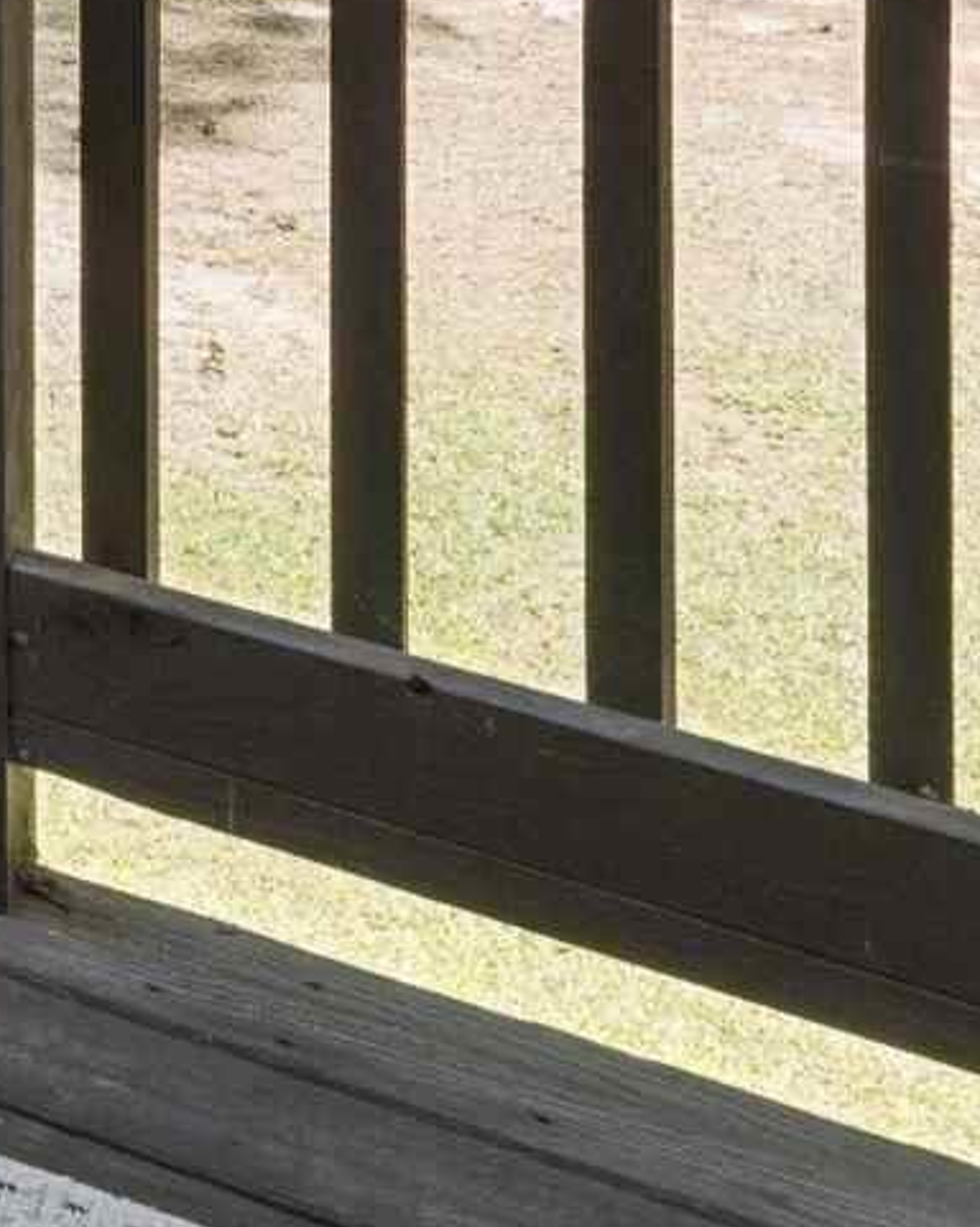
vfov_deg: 16.5
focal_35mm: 96
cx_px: -1789
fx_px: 3485
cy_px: -1018
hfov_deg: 11.3
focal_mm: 16
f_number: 13
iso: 400
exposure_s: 1/60
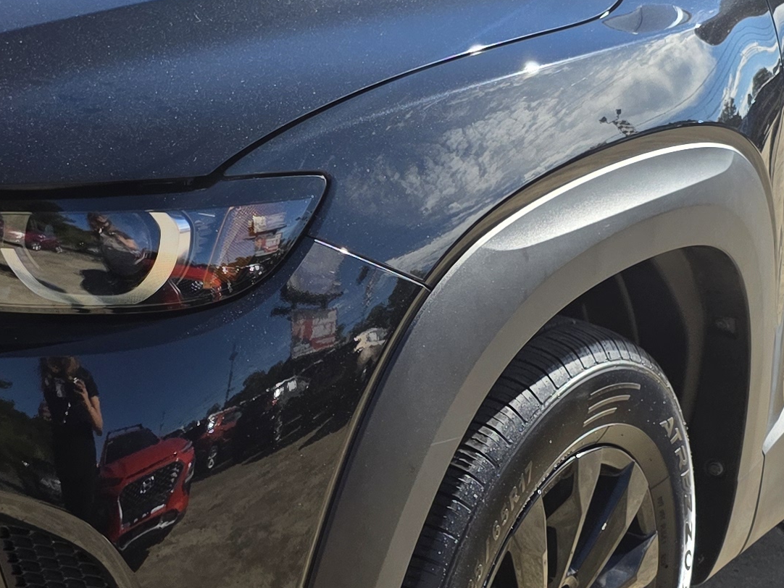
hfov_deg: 23.0
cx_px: 293
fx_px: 1926
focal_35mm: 85
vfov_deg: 17.4
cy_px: 291
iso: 80
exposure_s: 1/4889
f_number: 1.7
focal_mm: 6.3
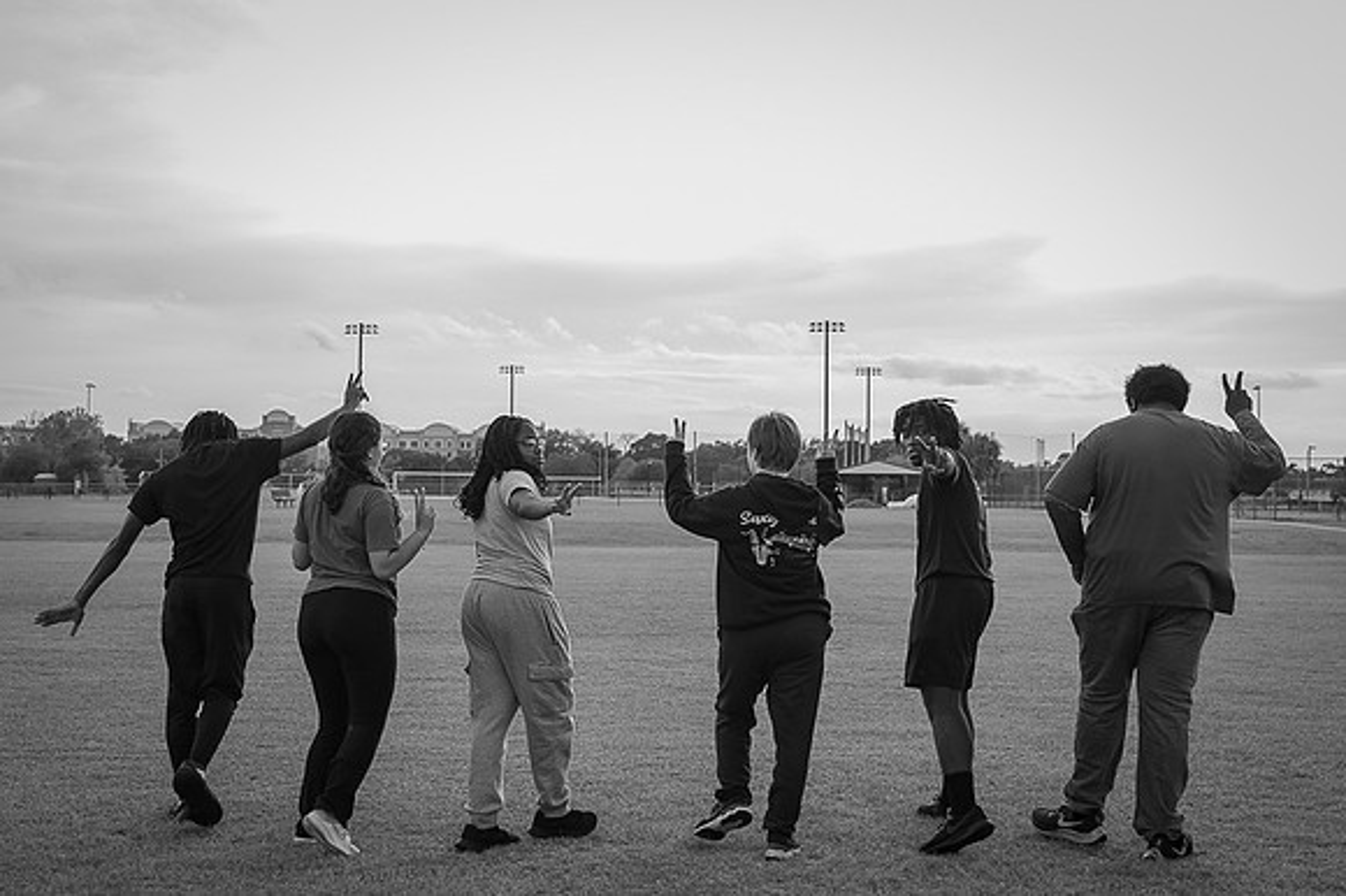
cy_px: 356
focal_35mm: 53
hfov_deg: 37.6
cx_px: 678
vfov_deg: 25.4
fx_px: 1980
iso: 400
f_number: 4
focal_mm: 35
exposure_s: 1/250
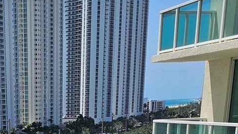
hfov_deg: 24.2
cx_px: 0
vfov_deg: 12.1
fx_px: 530
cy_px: 300
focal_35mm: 84
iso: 20
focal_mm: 6.3
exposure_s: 1/2000
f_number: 1.7
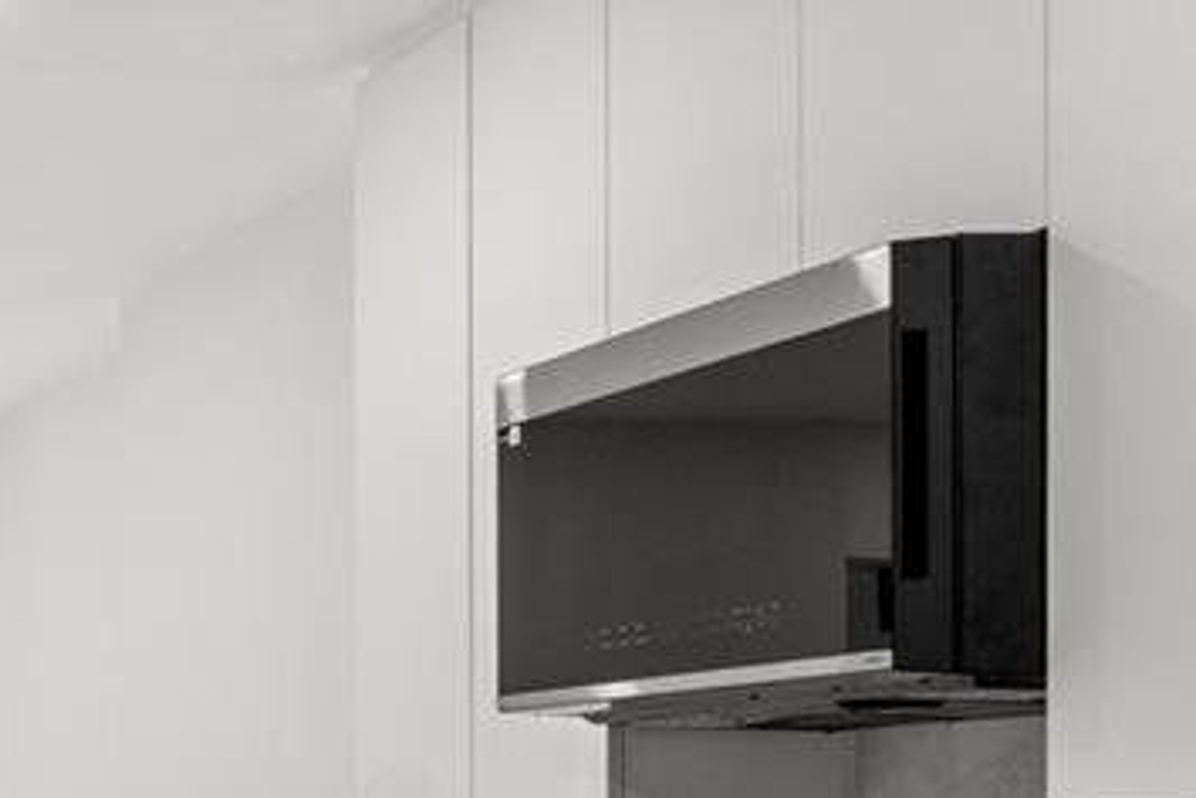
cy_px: 982
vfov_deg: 16.1
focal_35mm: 81
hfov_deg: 20.2
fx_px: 2691
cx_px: -767
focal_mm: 14
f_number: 8
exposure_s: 1/8
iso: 1000
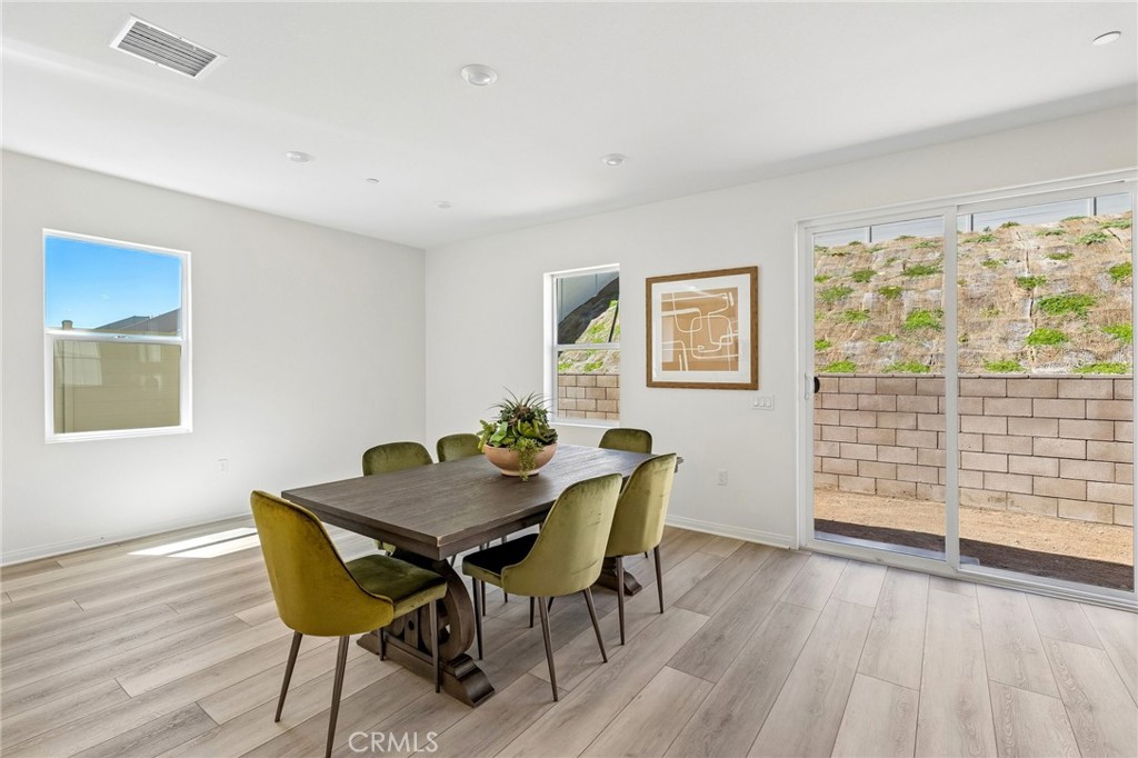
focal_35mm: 16
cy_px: 379
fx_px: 506
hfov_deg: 96.8
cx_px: 569
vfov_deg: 73.7
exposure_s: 1/40
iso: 100
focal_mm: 16
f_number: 8
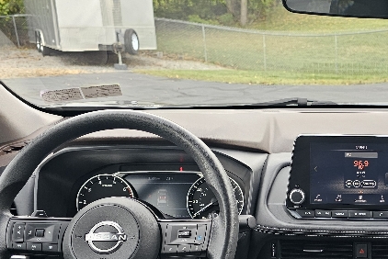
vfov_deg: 23.0
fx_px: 626
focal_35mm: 58
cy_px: 220
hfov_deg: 32.8
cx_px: 348
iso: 100
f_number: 1.7
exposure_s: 1/208
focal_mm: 6.3
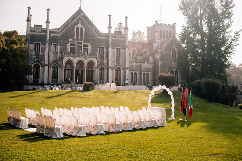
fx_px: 235
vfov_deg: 37.9
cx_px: 121
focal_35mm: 35
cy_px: 80
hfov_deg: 54.4
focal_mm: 35
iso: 125
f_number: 3.2
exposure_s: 1/2500
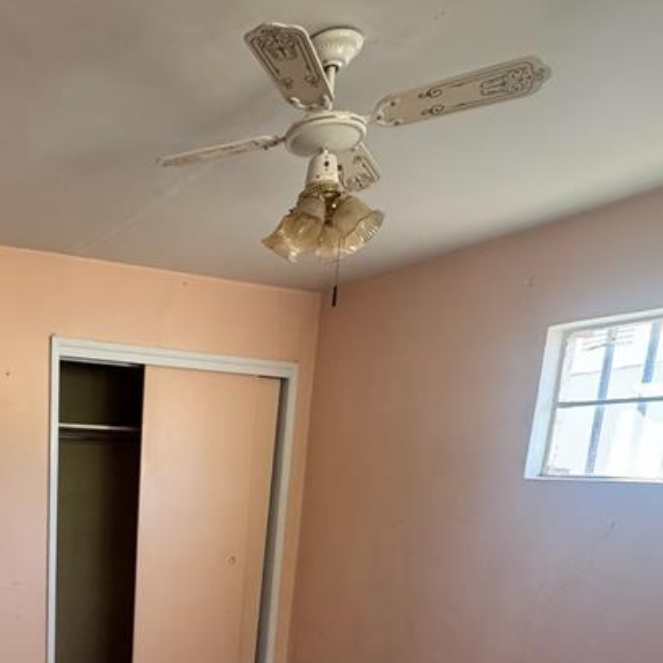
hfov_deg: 47.3
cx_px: 68
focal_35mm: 31
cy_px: 606
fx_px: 672
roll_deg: -1.8
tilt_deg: -11.9
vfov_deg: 46.9
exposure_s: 1/99
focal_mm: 2.22
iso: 250
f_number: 2.2
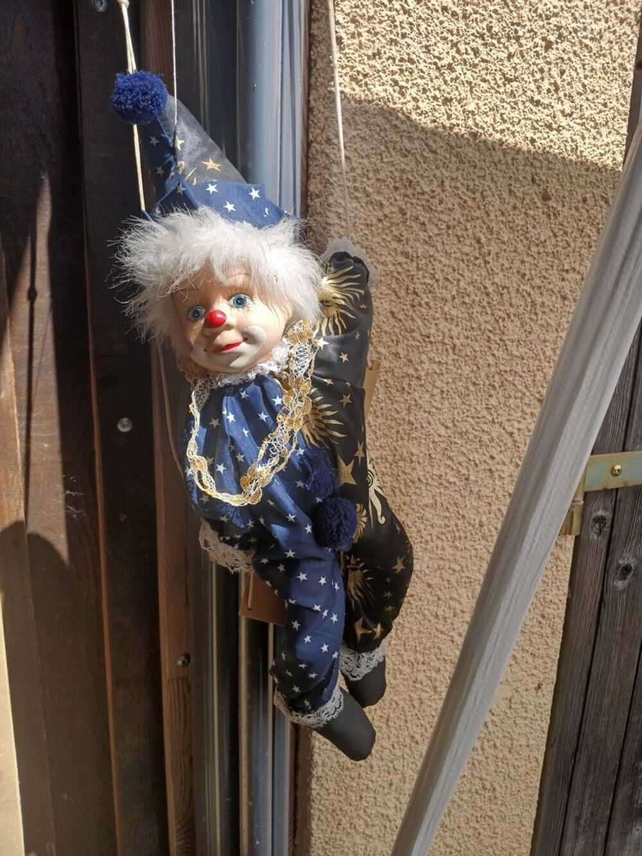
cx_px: 321
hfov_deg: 53.1
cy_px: 428
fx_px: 643
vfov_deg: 67.3
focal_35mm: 26
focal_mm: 3.98
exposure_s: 1/381
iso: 20
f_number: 1.8
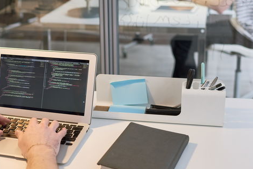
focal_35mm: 64
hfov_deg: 31.1
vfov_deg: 21.1
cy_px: 47
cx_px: 78
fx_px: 450
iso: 500
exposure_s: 1/160
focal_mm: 35
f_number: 2.8
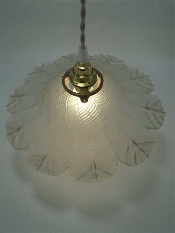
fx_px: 195
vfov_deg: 61.7
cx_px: 88
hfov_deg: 48.2
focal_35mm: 29
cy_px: 116
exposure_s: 1/320
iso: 100
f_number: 3.7
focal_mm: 5.3
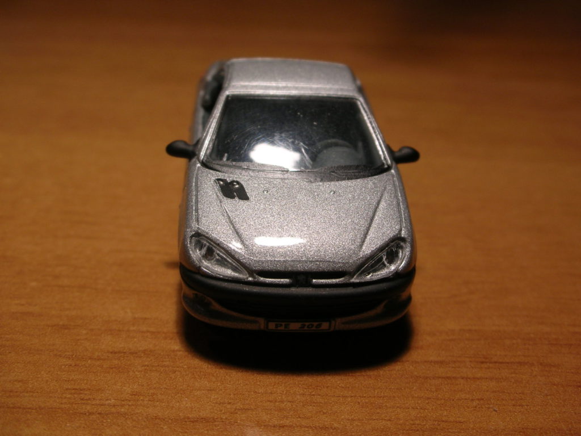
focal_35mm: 53
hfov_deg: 36.2
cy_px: 218
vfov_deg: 27.5
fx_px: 890
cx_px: 290
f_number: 3.7
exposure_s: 1/14.2
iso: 50
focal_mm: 8.8
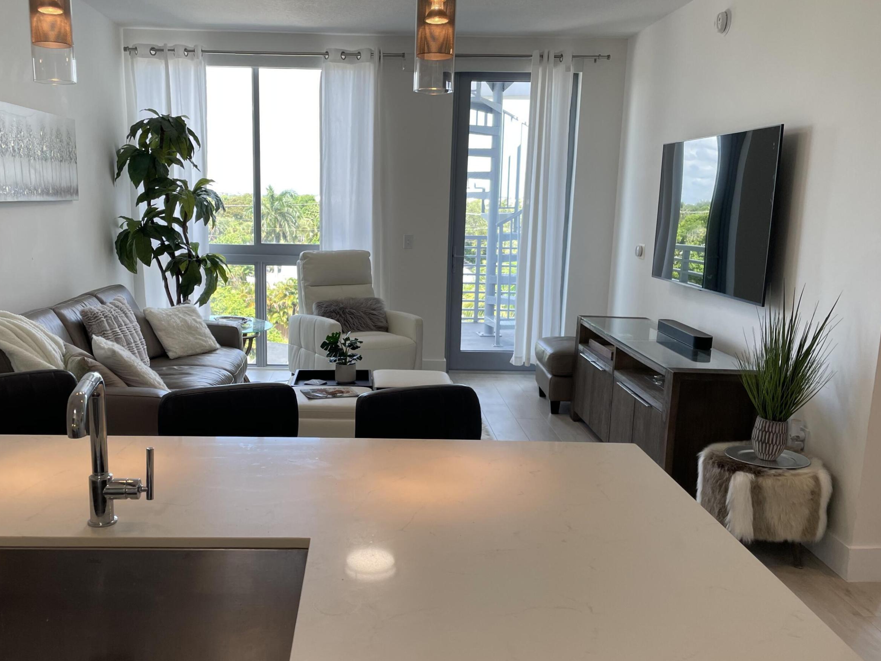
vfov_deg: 44.1
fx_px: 814
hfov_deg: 56.5
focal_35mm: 32
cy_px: 358
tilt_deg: -10.4
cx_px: 368
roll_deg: -0.8
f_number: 1.6
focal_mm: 4.2
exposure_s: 1/130
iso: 32
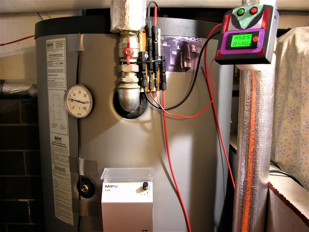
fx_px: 312
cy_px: 116
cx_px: 154
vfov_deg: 40.7
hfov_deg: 52.6
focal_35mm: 35
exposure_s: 1/4.4
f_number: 2.8
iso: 50
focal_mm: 8.9
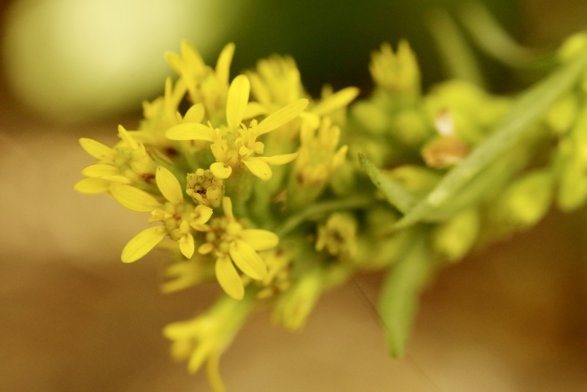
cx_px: 294
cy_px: 196
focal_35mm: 105
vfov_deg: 13.0
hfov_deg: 19.5
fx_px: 1712
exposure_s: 1/200
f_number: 5.6
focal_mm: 70
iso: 1600
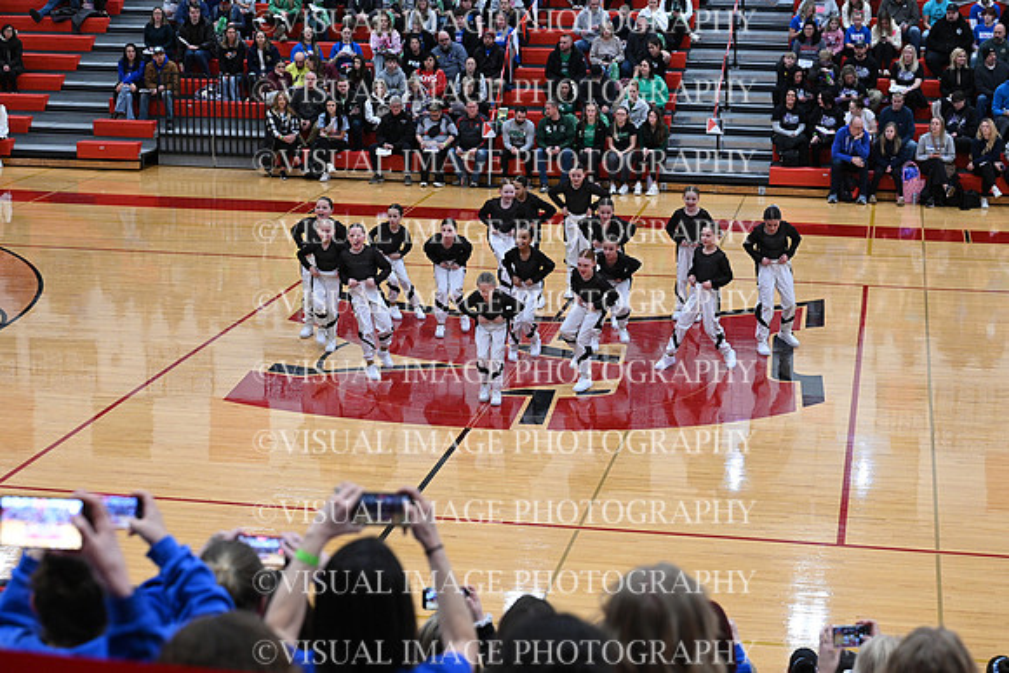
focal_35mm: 70
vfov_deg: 19.5
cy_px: 336
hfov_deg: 28.8
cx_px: 504
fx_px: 1962
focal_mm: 70
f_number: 4
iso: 4000
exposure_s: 1/320
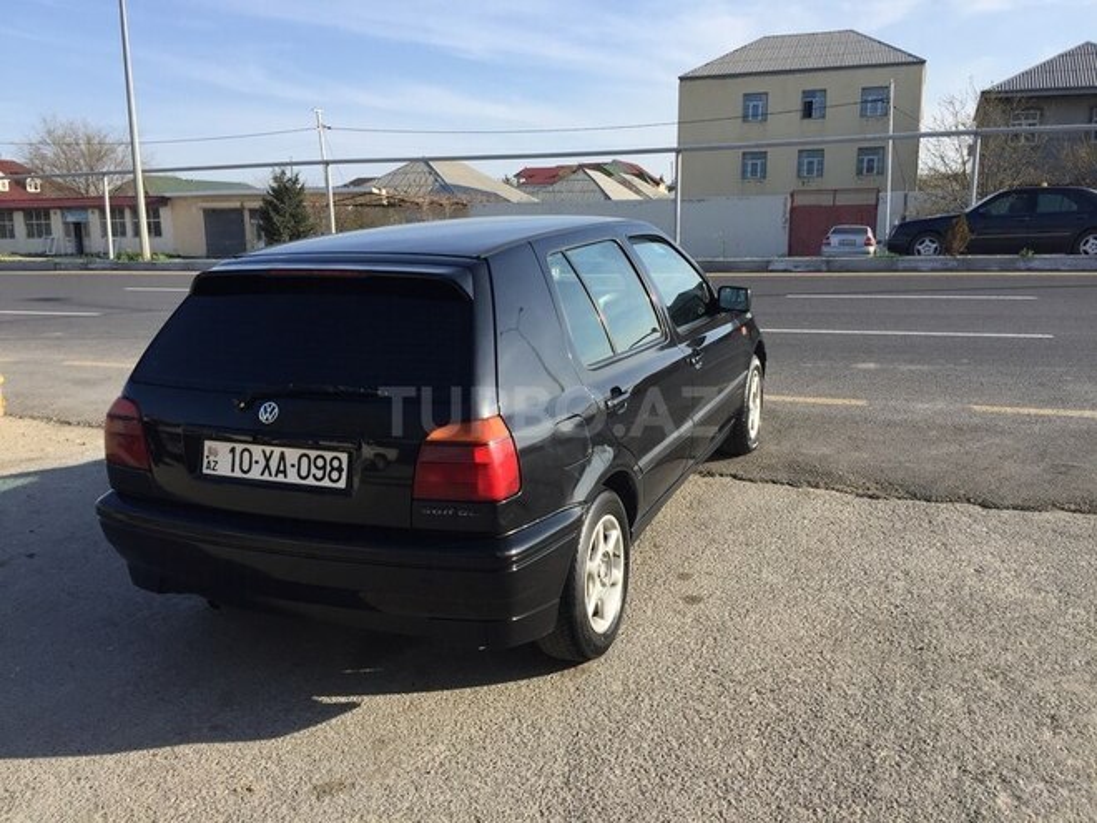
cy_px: 412
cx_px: 548
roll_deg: +0.7
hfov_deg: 61.7
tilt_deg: -10.6
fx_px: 919
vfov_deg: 48.2
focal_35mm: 29
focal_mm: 4.15
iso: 32
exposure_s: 1/1319
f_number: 2.2
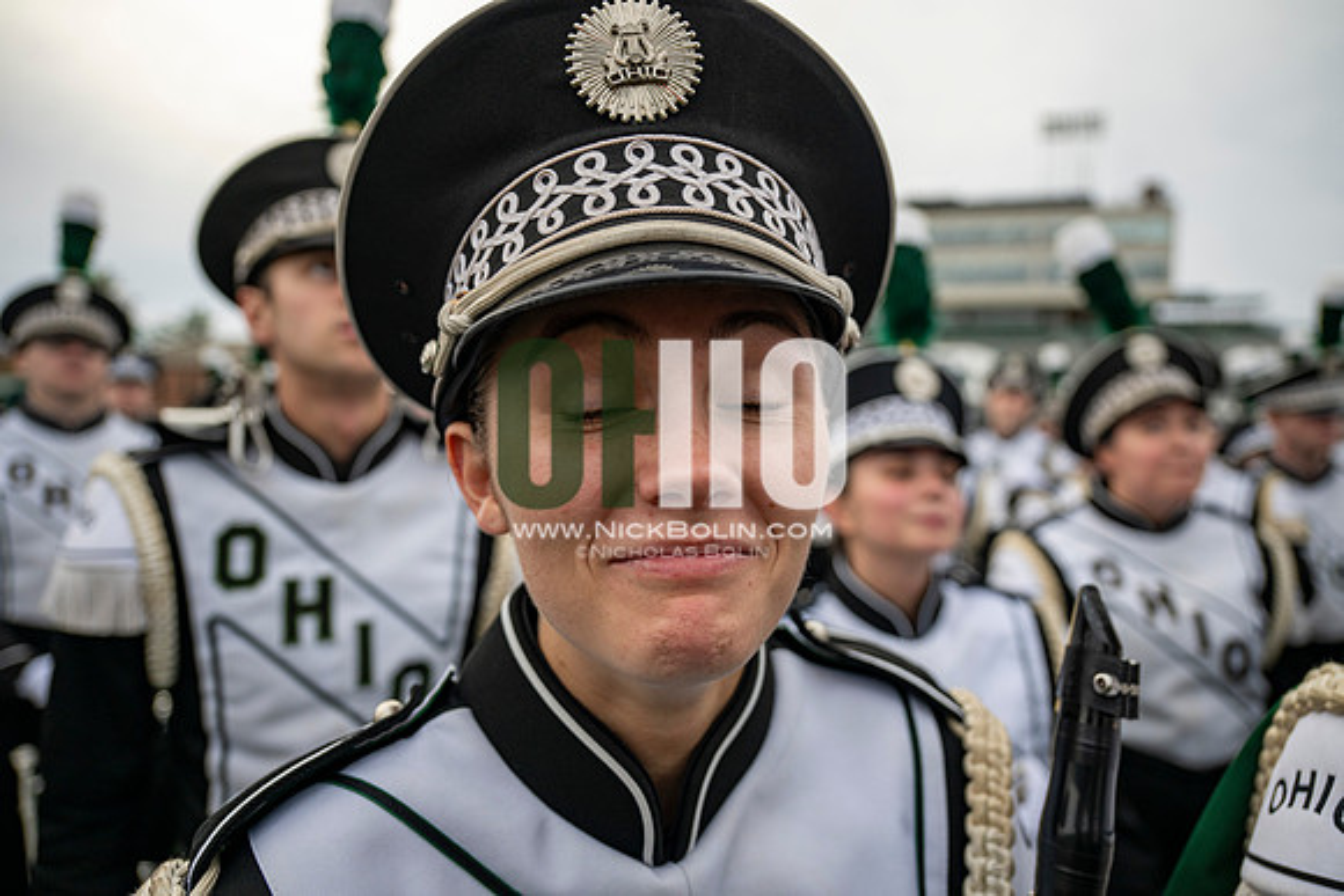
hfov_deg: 73.7
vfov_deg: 53.2
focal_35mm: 24
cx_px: 672
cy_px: 448
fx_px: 896
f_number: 2.8
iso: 200
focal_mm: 24
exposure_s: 1/500
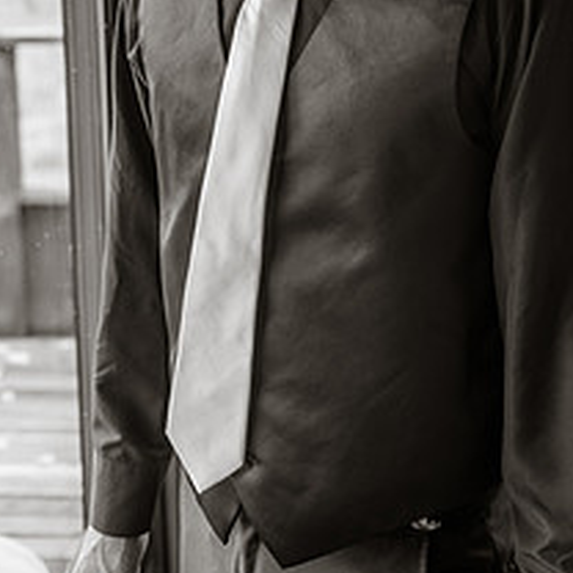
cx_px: 281
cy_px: -22
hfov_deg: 21.4
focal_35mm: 81
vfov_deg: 20.6
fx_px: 1517
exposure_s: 1/40
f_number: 3.2
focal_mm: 44
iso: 100
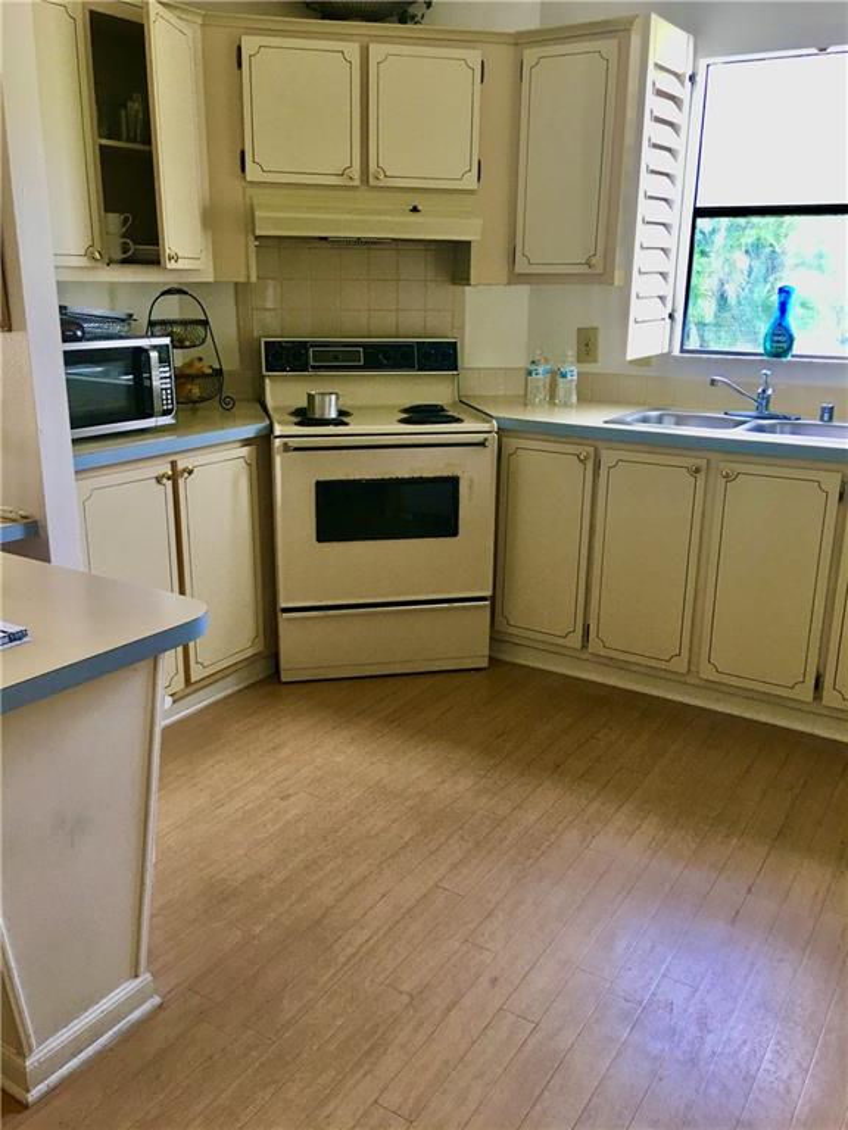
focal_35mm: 29
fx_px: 947
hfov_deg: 48.2
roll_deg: -1.1
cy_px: 565
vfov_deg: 61.7
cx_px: 424
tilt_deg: -15.0
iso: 32
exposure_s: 1/30
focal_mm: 4.15
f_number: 2.2
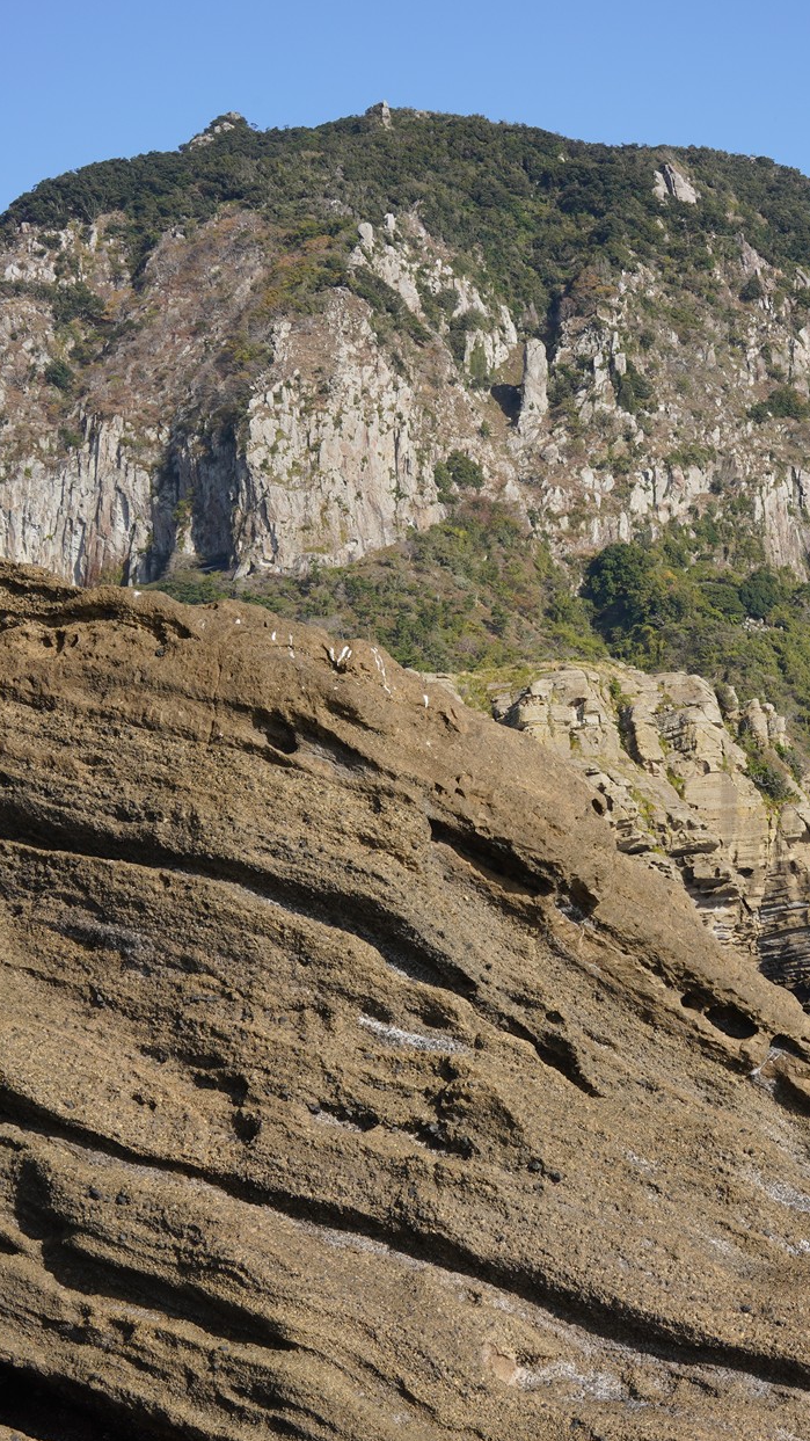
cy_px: 714
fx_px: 2253
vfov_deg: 35.4
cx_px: 723
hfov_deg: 20.0
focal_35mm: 59
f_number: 16
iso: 200
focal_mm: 35
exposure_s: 1/100
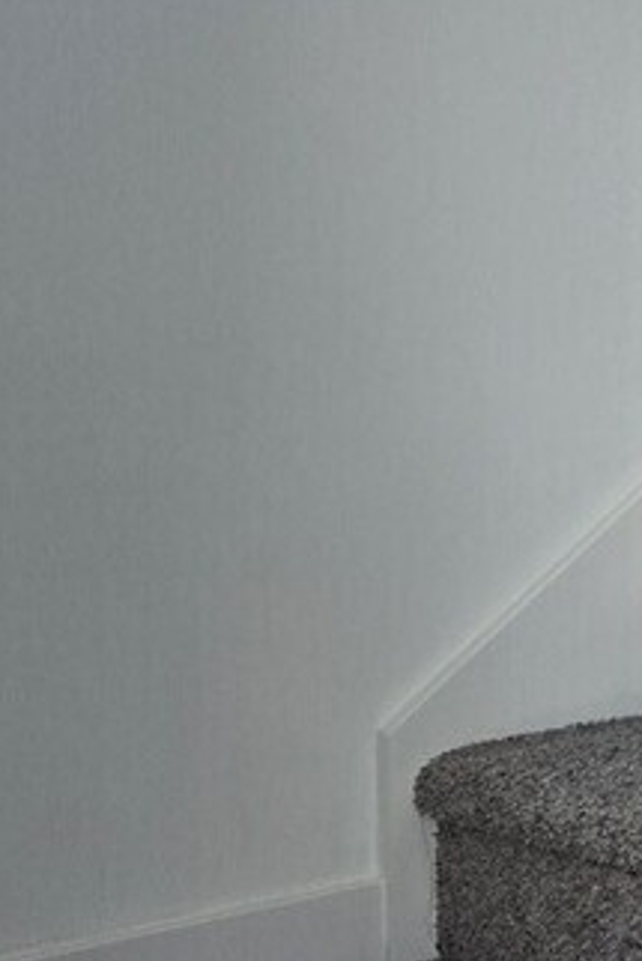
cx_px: 1466
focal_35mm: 107
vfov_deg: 19.0
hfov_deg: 11.1
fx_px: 2859
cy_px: 272
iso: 100
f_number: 1.8
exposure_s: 1/120
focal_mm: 5.4
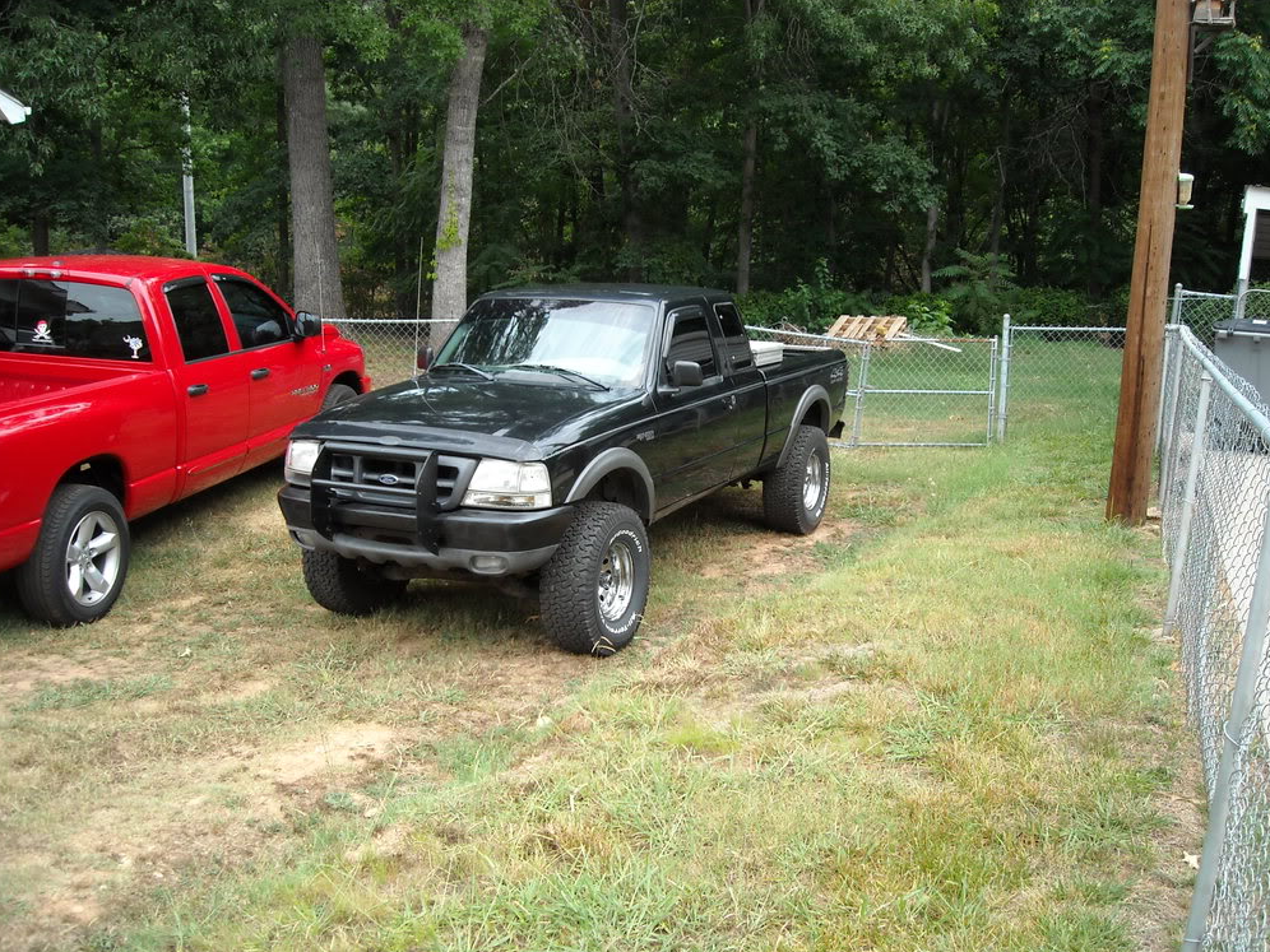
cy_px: 487
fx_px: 1321
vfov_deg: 39.7
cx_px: 641
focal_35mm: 36
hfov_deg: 51.4
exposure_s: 1/209
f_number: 2.8
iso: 64
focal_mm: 5.7
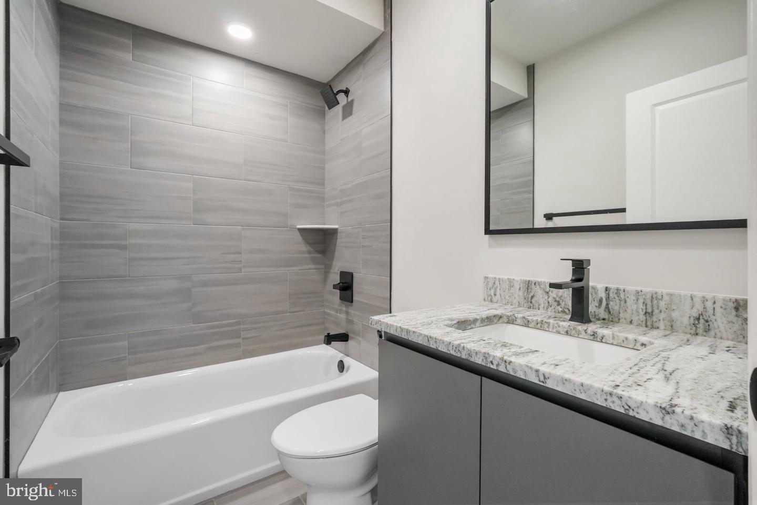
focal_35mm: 16
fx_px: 337
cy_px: 252
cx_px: 378
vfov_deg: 73.8
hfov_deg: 96.7
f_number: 10
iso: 800
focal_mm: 16
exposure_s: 1/3
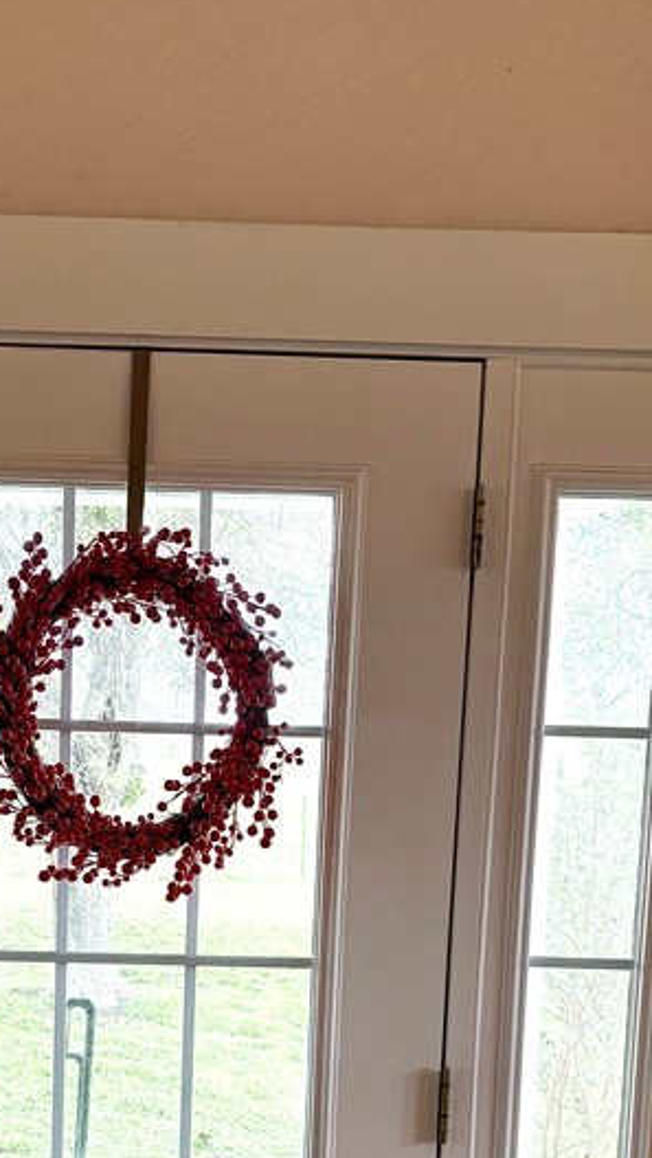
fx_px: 1688
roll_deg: -1.7
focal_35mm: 55
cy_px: 971
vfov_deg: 36.2
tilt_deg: -6.5
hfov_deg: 21.6
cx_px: 125
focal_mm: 5.96
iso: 80
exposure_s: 1/236
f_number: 1.6
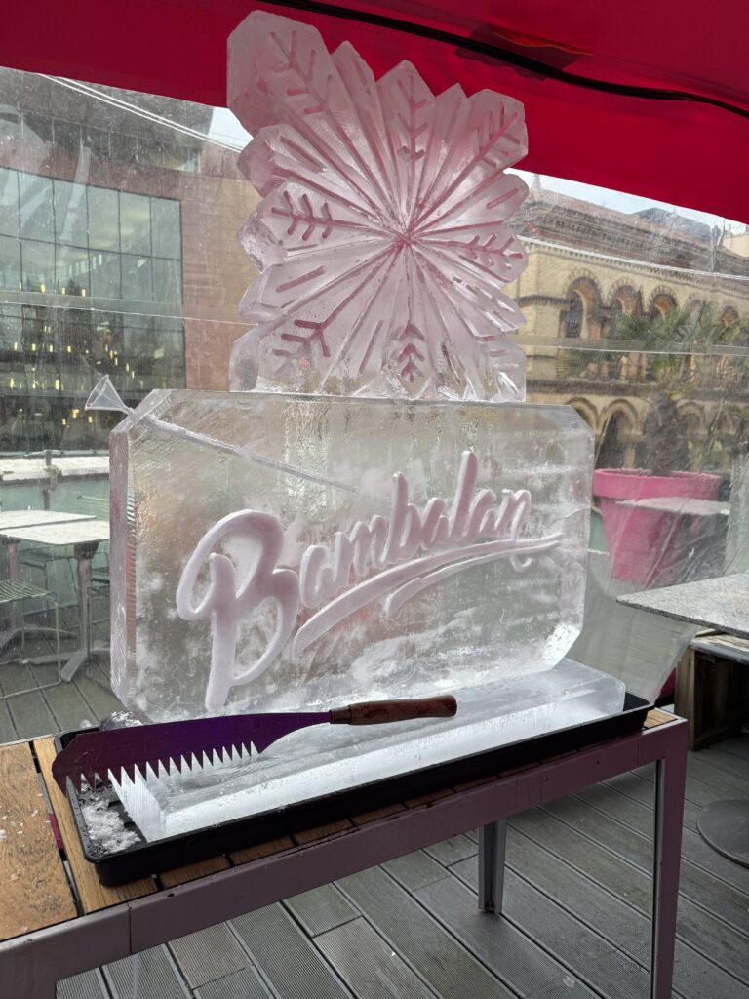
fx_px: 692
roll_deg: -0.2
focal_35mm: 24
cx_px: 374
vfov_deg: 71.6
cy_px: 500
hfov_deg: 56.8
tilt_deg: -5.9
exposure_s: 1/121
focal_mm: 6.76
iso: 64
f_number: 1.78
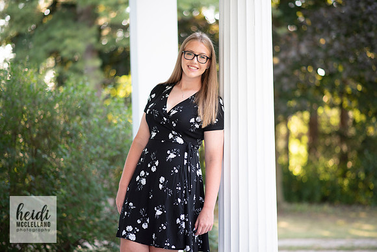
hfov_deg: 23.9
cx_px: 188
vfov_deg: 16.1
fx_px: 890
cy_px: 126
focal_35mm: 85
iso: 125
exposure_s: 1/250
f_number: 1.8
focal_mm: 85
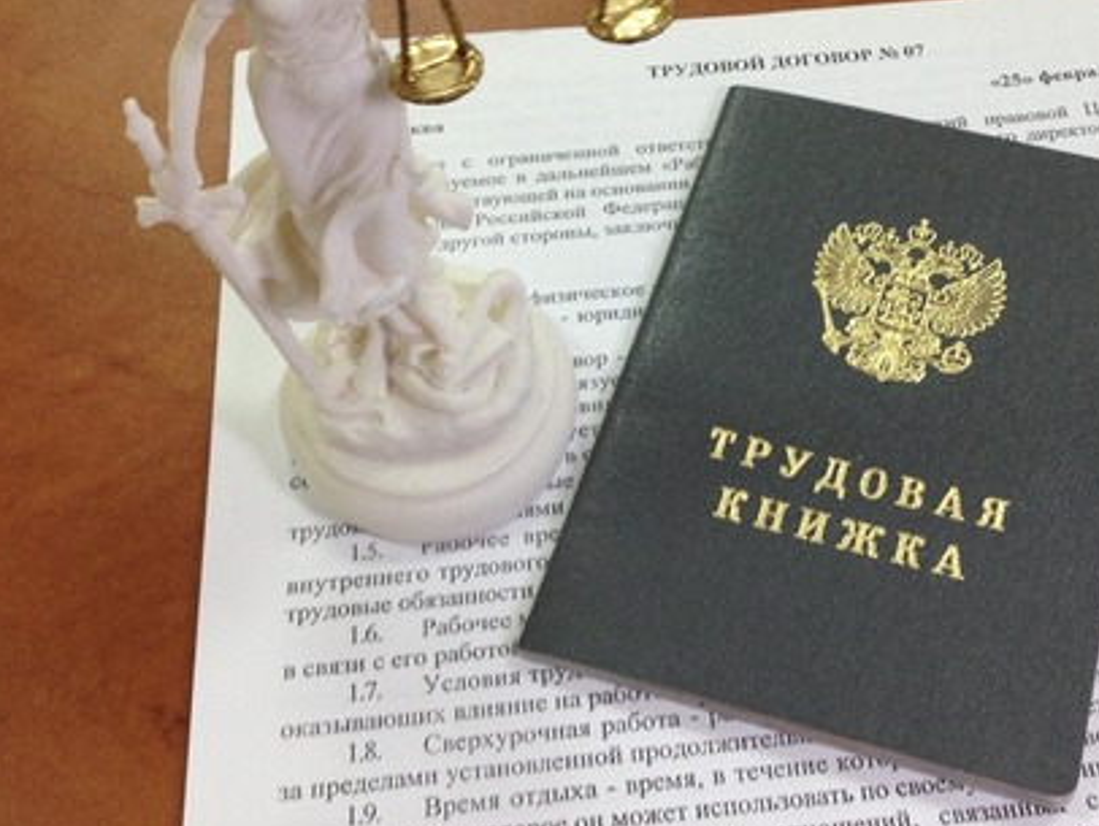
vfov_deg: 27.0
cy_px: 305
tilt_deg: -54.1
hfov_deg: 35.3
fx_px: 1715
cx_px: 694
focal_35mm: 54
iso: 50
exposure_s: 1/20
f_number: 2.4
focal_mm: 4.12
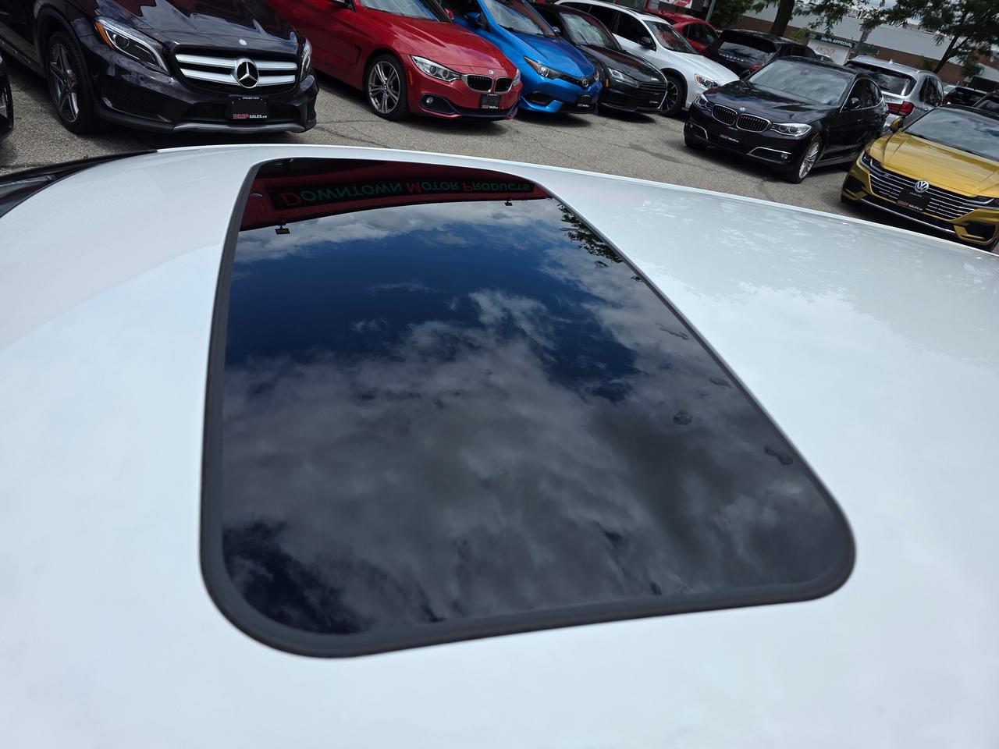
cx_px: 500
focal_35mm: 23
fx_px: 664
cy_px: 374
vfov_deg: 58.9
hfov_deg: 73.9
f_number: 1.7
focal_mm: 6.3
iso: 64
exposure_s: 1/7944
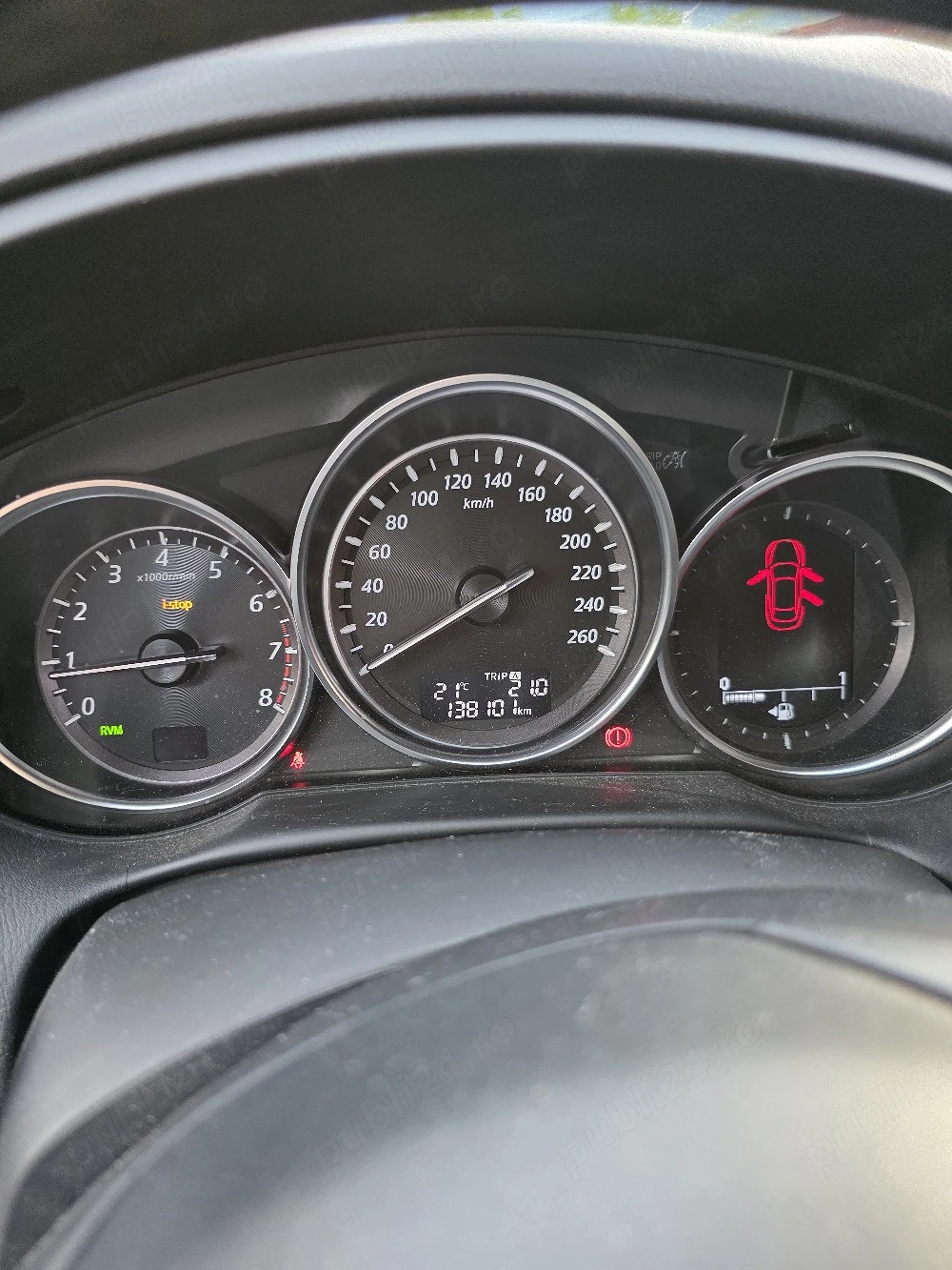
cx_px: 476
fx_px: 843
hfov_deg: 58.9
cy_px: 635
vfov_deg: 73.9
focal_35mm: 23
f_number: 1.7
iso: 200
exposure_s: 1/101
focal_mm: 6.3
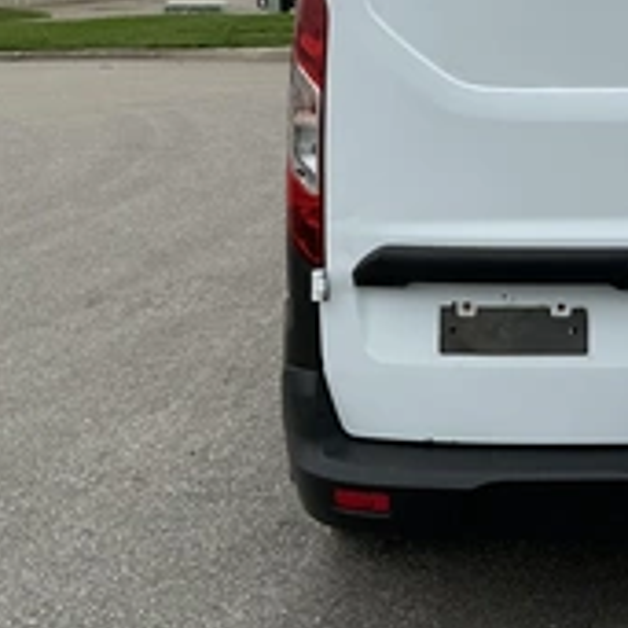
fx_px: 1190
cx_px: 668
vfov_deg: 29.0
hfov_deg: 27.4
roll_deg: +1.0
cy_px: 136
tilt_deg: -5.3
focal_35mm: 58
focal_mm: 3
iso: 25
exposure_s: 1/978
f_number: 1.8
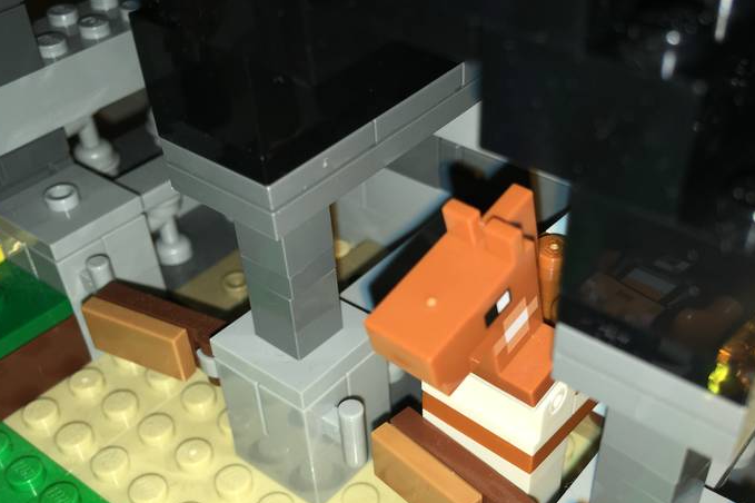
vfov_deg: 33.1
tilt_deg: -42.0
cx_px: 431
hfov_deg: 48.3
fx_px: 838
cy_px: 339
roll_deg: +1.0
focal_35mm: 40
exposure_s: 1/231
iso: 25
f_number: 2.2
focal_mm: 4.15
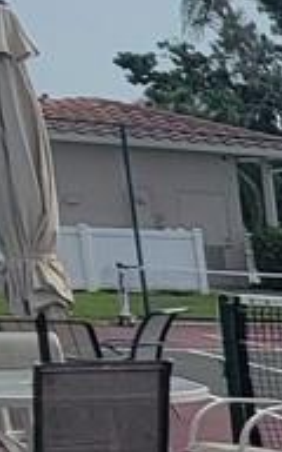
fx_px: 1414
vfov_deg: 16.8
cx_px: 1372
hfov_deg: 6.5
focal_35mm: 115
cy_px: 636
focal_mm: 2.2
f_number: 2.2
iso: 50
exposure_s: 1/3300
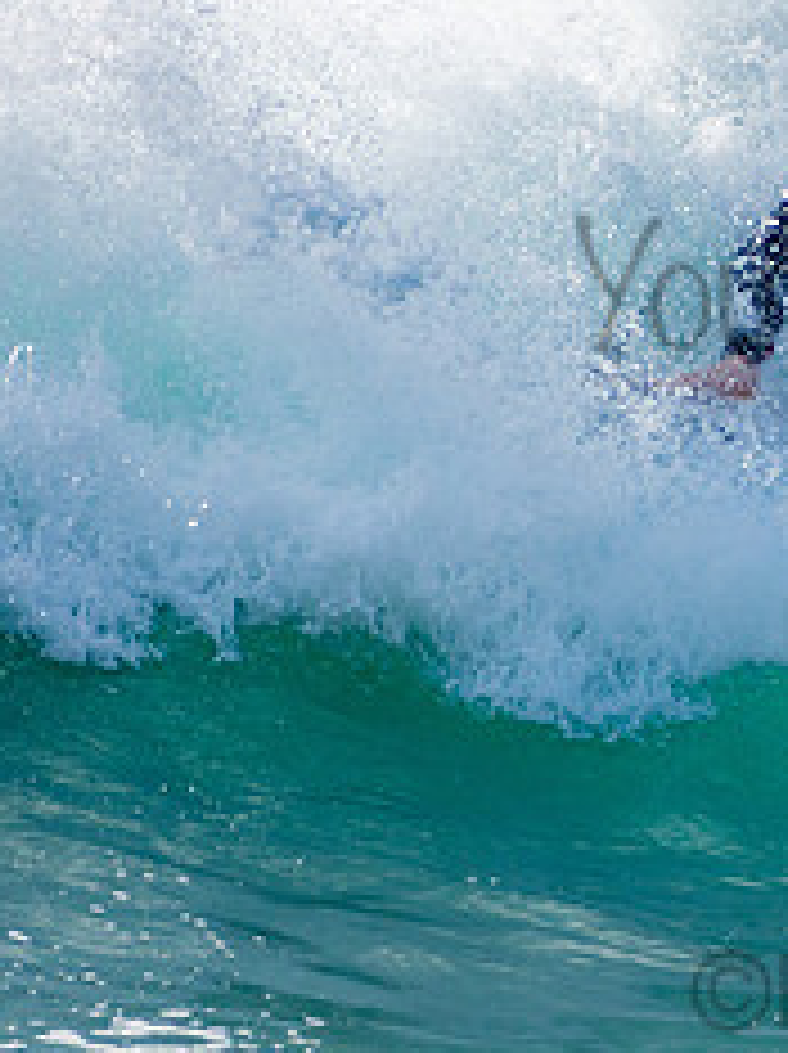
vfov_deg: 1.4
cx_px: 1040
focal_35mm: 1433
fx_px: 43574
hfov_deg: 1.0
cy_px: 245
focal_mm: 400
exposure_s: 1/2000
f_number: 5.6
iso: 320
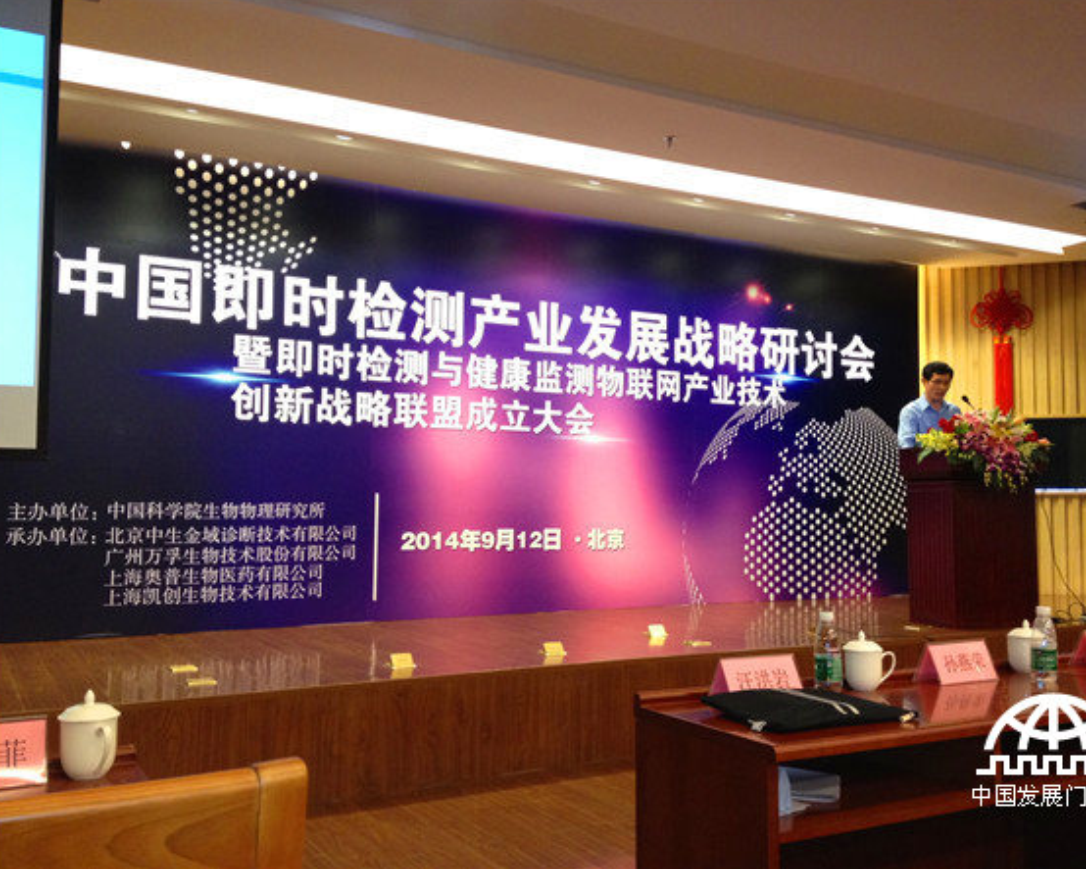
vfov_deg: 40.1
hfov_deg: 49.1
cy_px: 430
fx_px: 1189
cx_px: 576
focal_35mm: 37
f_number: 2.4
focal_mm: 4.28
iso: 200
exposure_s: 1/20
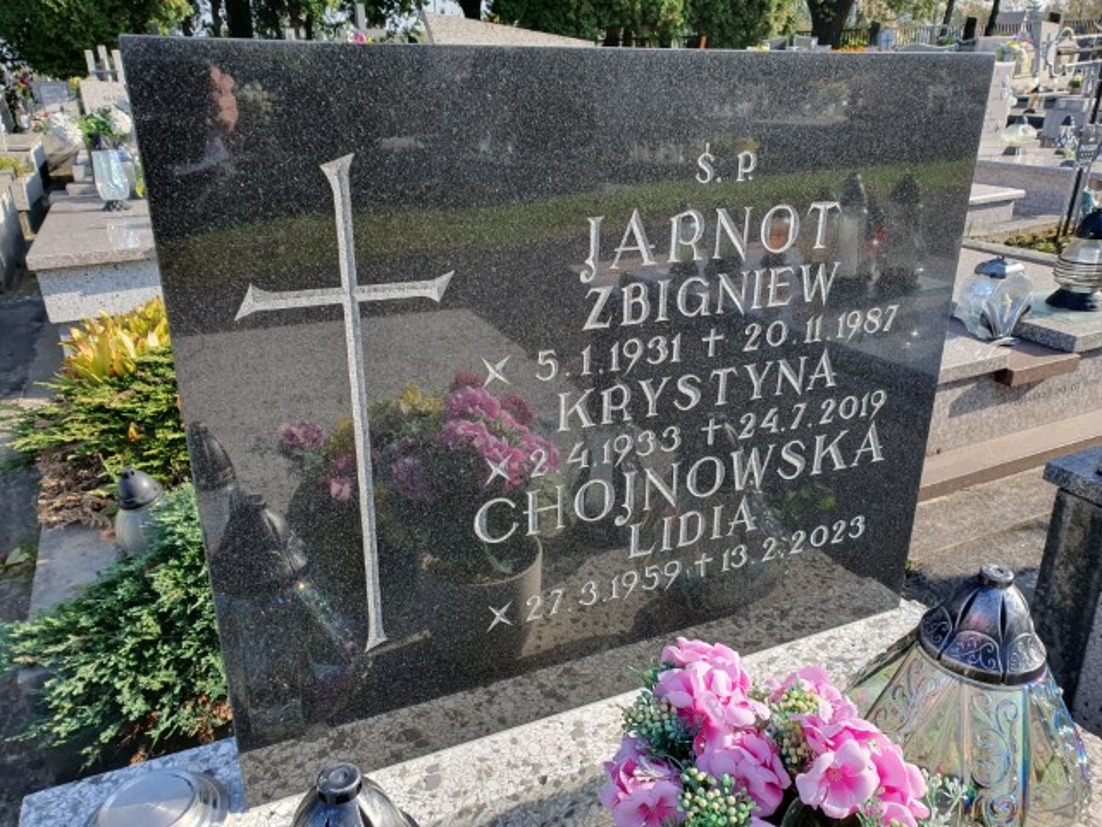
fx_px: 828
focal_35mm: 26
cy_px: 414
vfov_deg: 53.1
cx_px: 551
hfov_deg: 67.3
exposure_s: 1/445
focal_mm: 4.32
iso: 50
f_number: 2.4
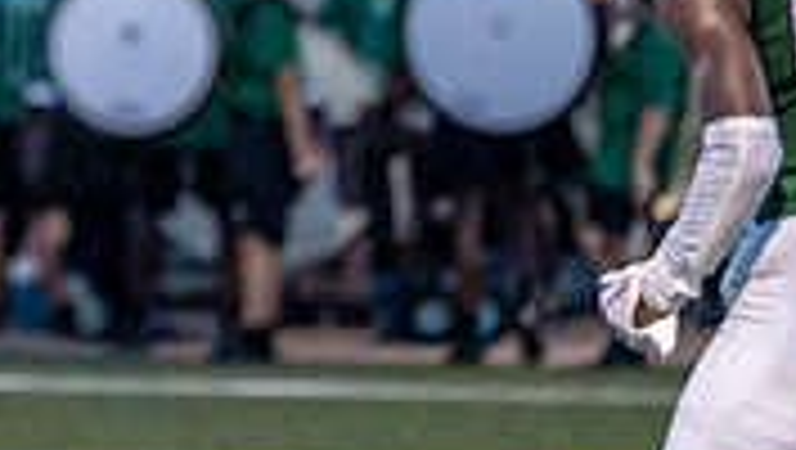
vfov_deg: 1.7
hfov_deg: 2.9
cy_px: -72
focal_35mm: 734
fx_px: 15509
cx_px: -283
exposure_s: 1/1250
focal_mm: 200
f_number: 2.8
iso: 2000
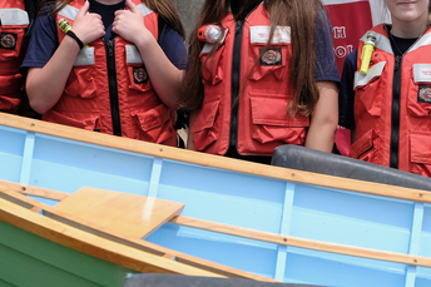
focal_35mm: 170
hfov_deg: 12.1
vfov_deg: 8.1
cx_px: 288
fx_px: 2034
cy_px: 68
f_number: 4
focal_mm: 48.4
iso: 160
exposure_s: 1/950
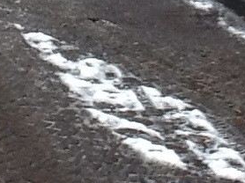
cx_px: 171
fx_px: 1075
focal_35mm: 152
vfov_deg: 9.4
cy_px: -127
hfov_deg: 13.0
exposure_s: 1/159
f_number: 2.4
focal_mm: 2.03
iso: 40
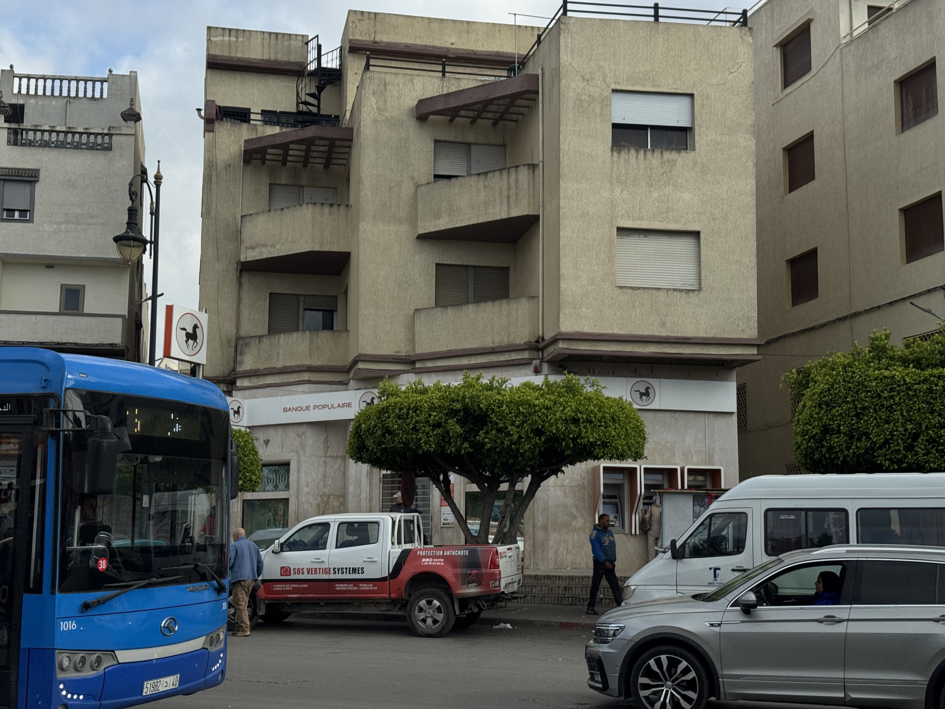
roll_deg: -0.4
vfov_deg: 30.3
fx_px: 1310
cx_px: 472
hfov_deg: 39.7
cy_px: 354
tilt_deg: +9.0
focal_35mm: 48
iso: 64
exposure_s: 1/3817
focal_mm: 6.76
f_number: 1.78
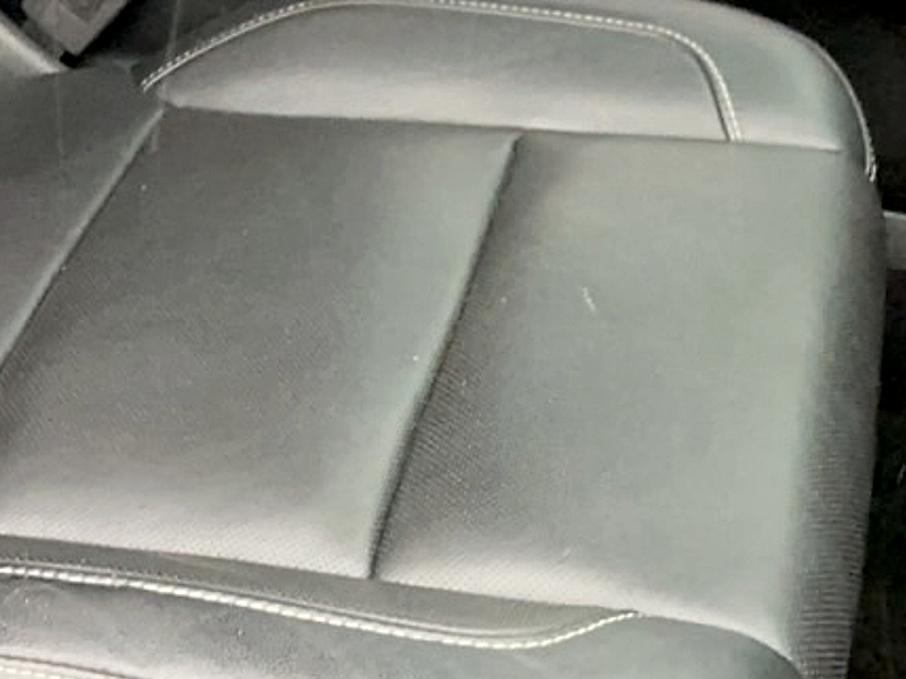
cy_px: 134
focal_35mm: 67
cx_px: 92
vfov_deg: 21.6
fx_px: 1754
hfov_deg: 27.9
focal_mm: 3
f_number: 1.8
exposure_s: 1/60
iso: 500
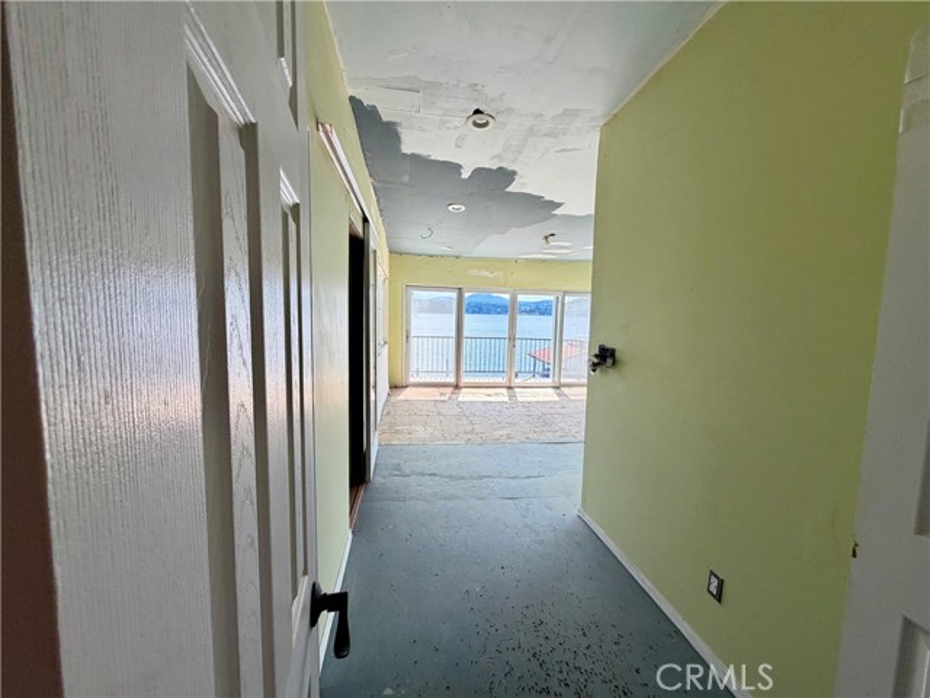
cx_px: 465
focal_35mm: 14
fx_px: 376
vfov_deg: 85.7
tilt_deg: -5.5
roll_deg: -0.7
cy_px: 349
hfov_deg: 102.1
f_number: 2.2
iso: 50
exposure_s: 1/142
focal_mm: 2.22
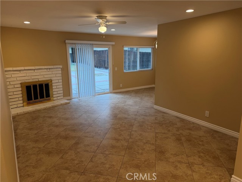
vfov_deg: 56.8
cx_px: 121
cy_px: 91
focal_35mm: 24
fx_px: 168
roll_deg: +1.1
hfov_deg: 71.6
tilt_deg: -11.5
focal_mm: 6.76
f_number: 1.78
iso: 100
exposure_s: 1/120
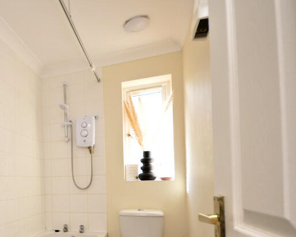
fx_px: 245
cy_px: 183
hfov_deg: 54.0
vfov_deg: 49.2
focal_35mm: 28
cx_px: 28
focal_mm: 10
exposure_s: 1/100
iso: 400
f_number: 4
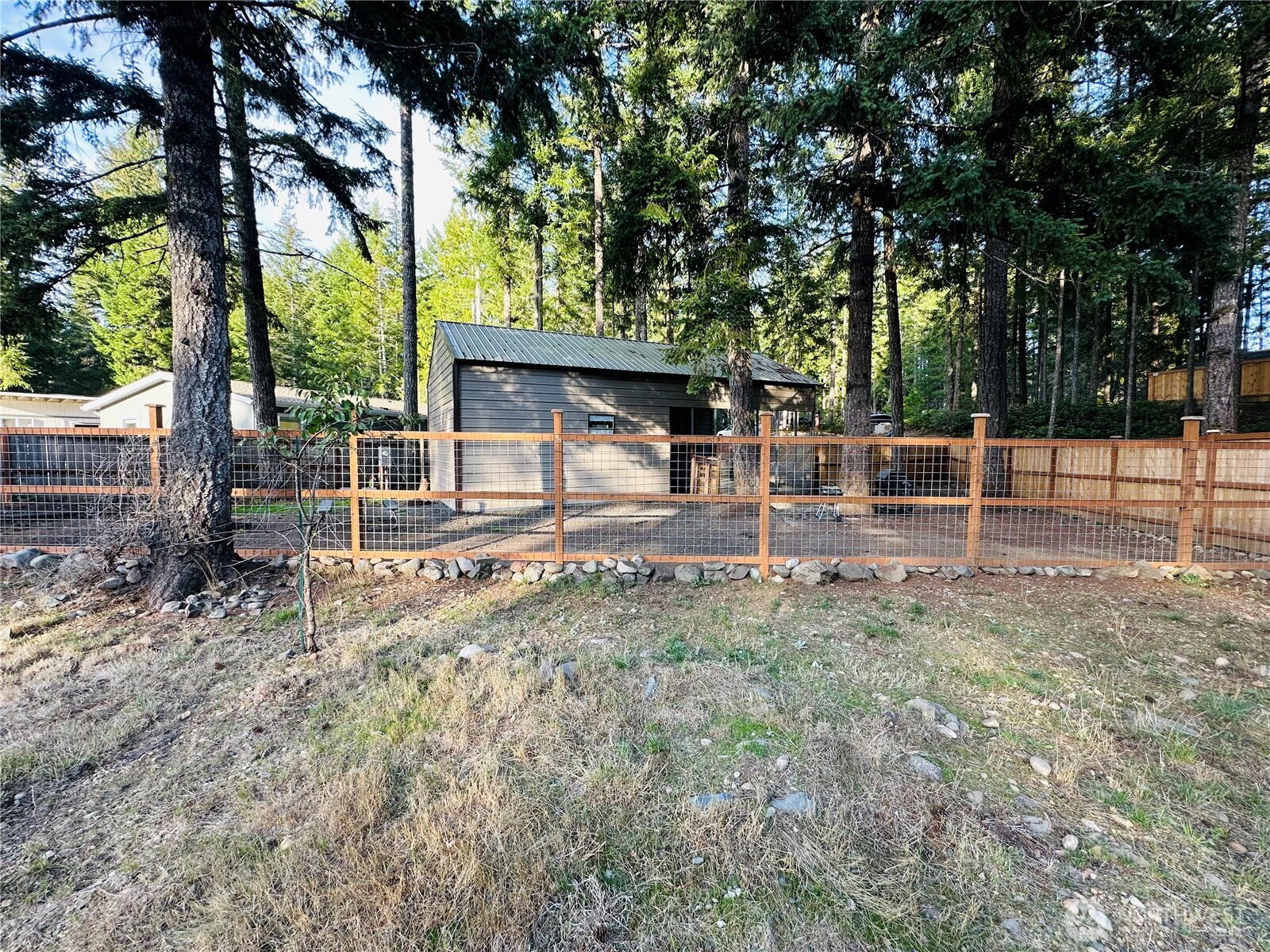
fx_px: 514
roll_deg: -0.1
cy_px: 476
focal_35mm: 14
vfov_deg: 85.7
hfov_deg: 102.1
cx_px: 635
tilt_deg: -2.9
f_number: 2.2
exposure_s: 1/99
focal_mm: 2.22
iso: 50
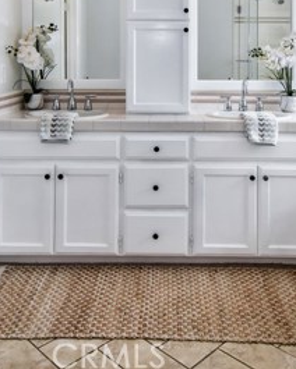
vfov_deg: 50.0
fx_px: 372
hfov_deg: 43.4
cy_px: 79
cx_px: 148
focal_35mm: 34
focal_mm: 10
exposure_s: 1/250
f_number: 8
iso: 1000
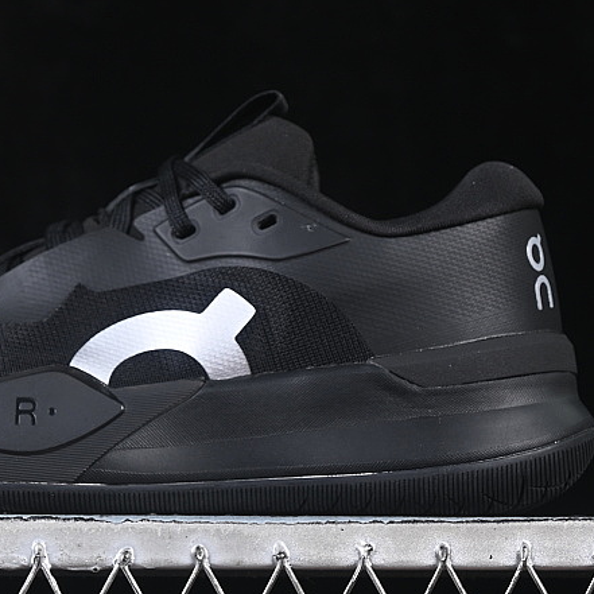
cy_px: 211
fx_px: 3029
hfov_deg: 11.2
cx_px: 151
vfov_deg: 11.2
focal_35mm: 156
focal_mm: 50
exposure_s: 1/60
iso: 160
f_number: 6.3
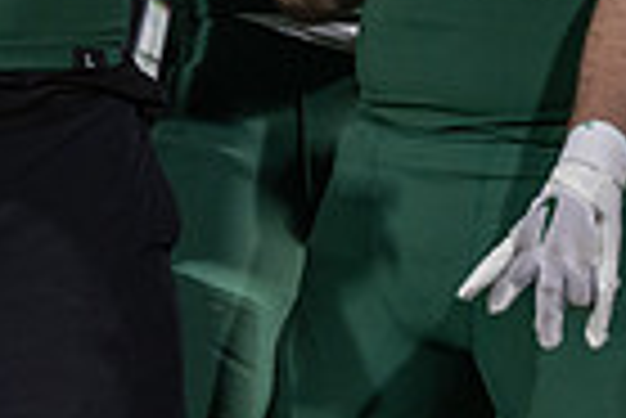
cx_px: -180
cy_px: -389
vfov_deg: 2.3
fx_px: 10496
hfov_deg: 3.4
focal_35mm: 603
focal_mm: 145
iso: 1250
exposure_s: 1/320
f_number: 3.2
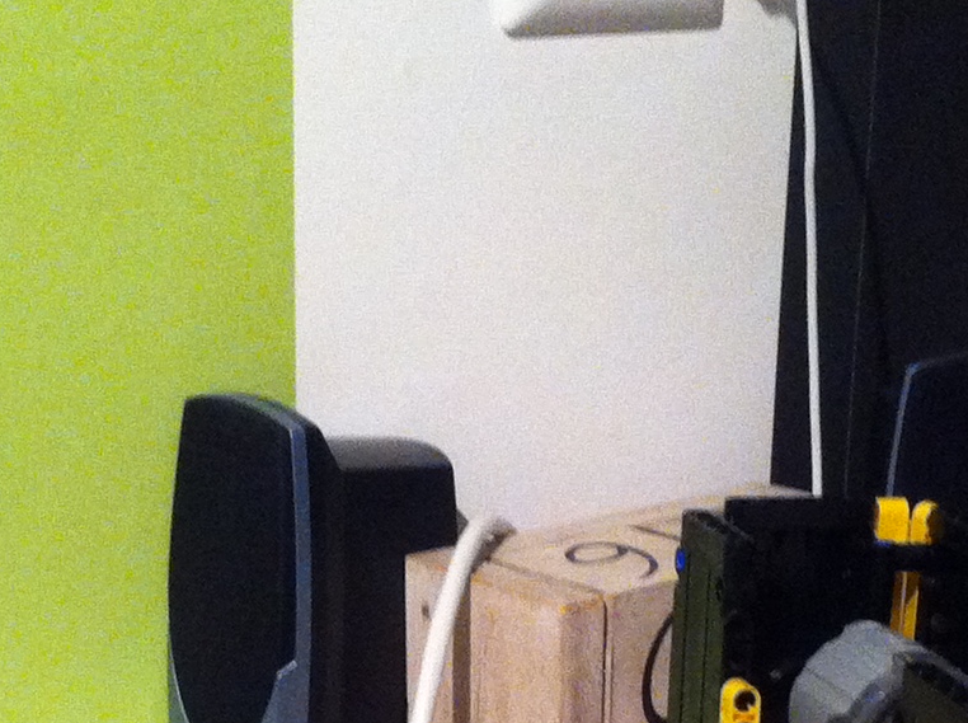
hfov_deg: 16.6
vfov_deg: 12.0
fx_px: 3322
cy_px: 956
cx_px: 418
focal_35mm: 119
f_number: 2.8
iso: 320
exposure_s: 1/15
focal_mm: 3.85
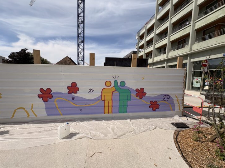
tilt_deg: -4.9
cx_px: 109
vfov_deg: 81.7
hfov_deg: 98.1
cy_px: 87
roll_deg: -1.0
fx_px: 98
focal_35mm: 15
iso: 50
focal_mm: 2.22
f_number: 2.2
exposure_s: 1/3106
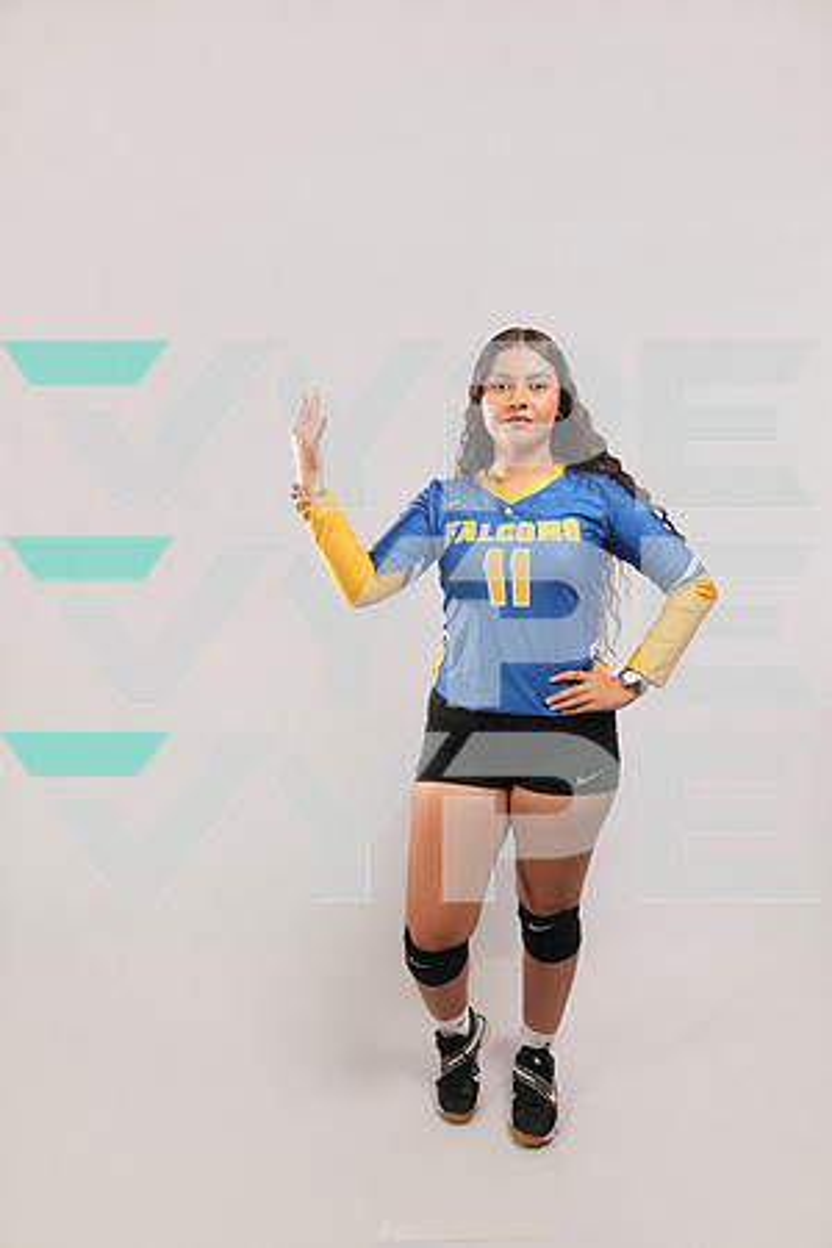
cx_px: 416
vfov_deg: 73.7
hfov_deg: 53.1
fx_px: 832
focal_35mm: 24
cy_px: 624
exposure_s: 1/100
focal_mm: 24
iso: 200
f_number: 7.1
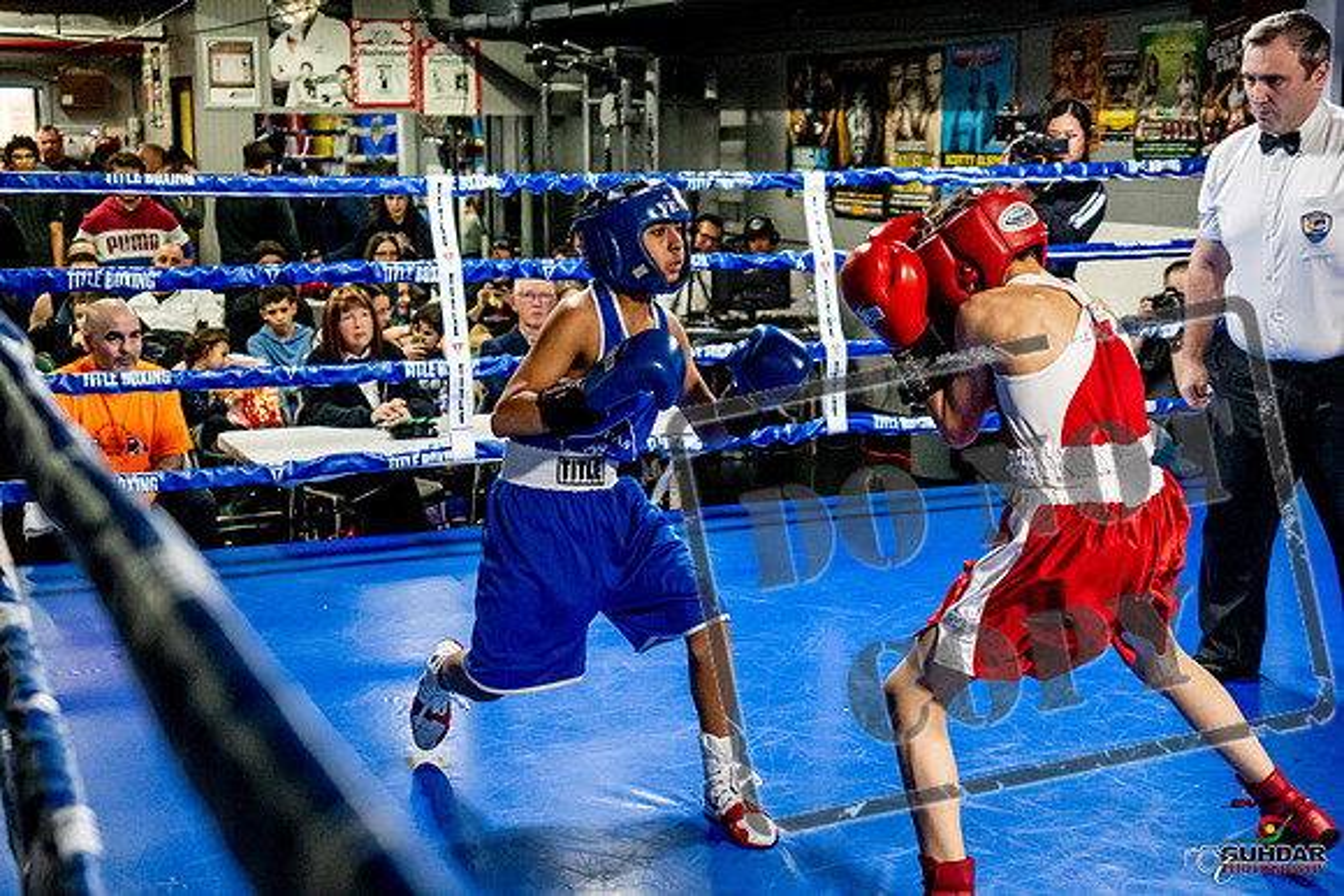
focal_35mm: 52
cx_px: 672
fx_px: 1942
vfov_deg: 26.0
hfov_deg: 38.2
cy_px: 448
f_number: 2.8
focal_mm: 35
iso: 5000
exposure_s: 1/800
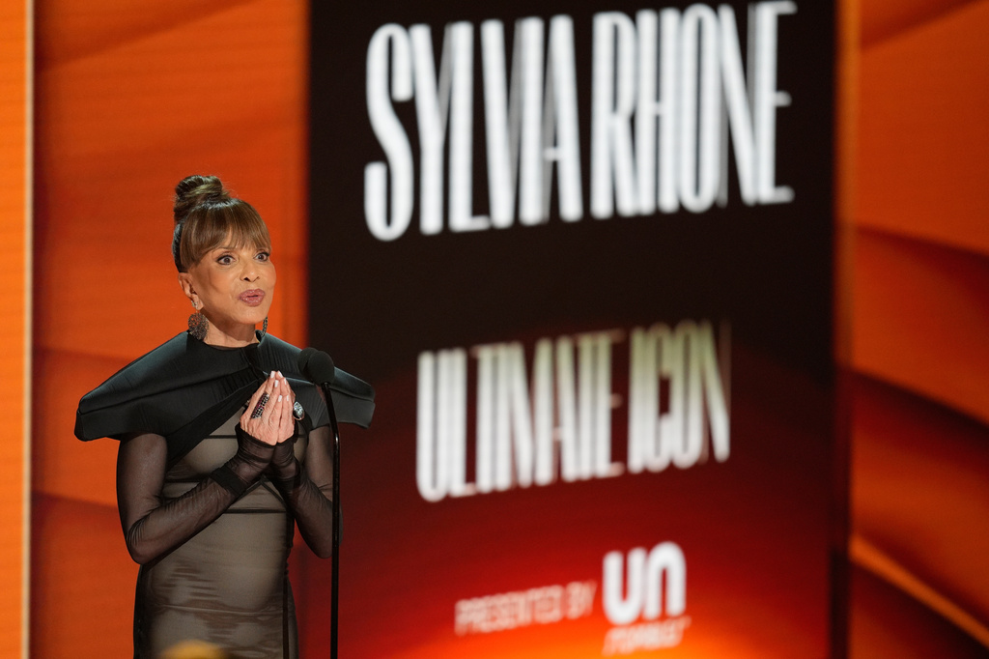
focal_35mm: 400
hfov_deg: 5.2
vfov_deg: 3.4
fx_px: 10985
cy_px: 330
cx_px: 494
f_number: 2.8
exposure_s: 1/500
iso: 3200
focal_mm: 400
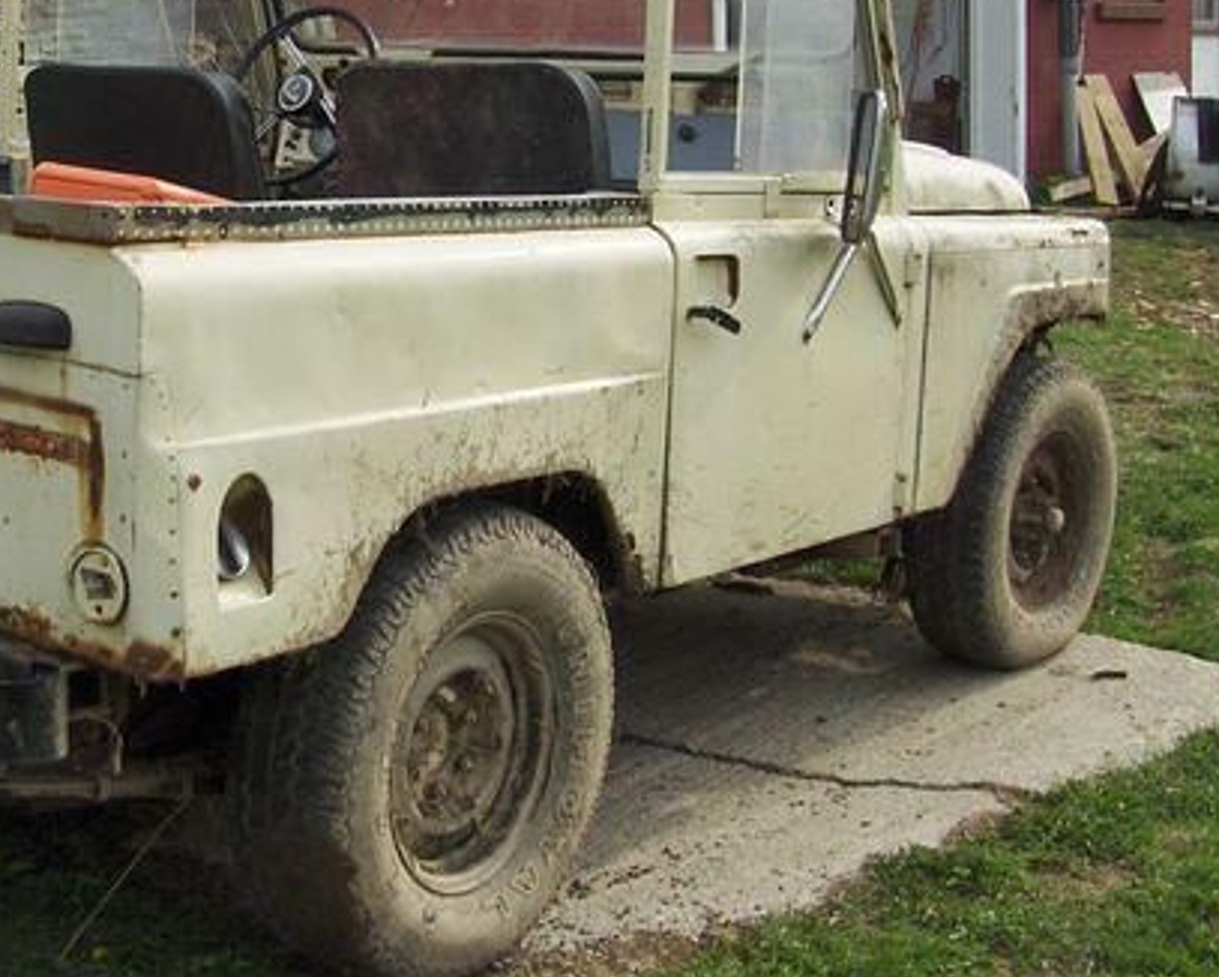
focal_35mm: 63
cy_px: 366
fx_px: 2274
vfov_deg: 24.2
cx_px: 347
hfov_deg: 29.7
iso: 100
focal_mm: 6.5
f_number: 5.09
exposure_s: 1/351
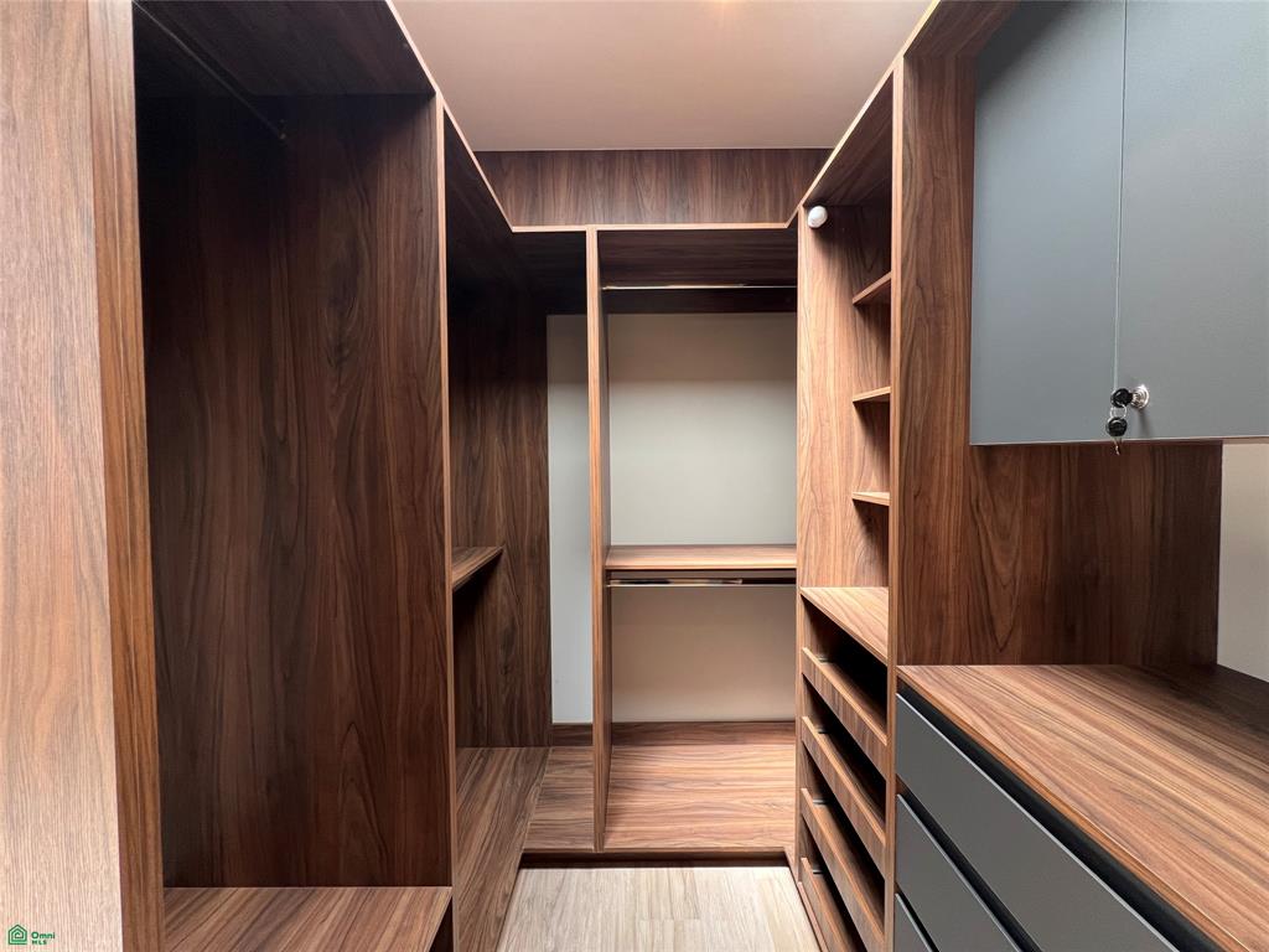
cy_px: 476
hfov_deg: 106.2
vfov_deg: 89.9
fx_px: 477
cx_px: 634
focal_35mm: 13
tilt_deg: -2.2
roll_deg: +0.3
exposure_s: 1/99
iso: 160
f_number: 1.8
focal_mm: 1.57
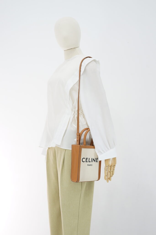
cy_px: 118
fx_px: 325
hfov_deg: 27.0
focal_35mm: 50
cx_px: 78
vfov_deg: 39.6
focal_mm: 50
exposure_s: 1/20
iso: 800
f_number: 5
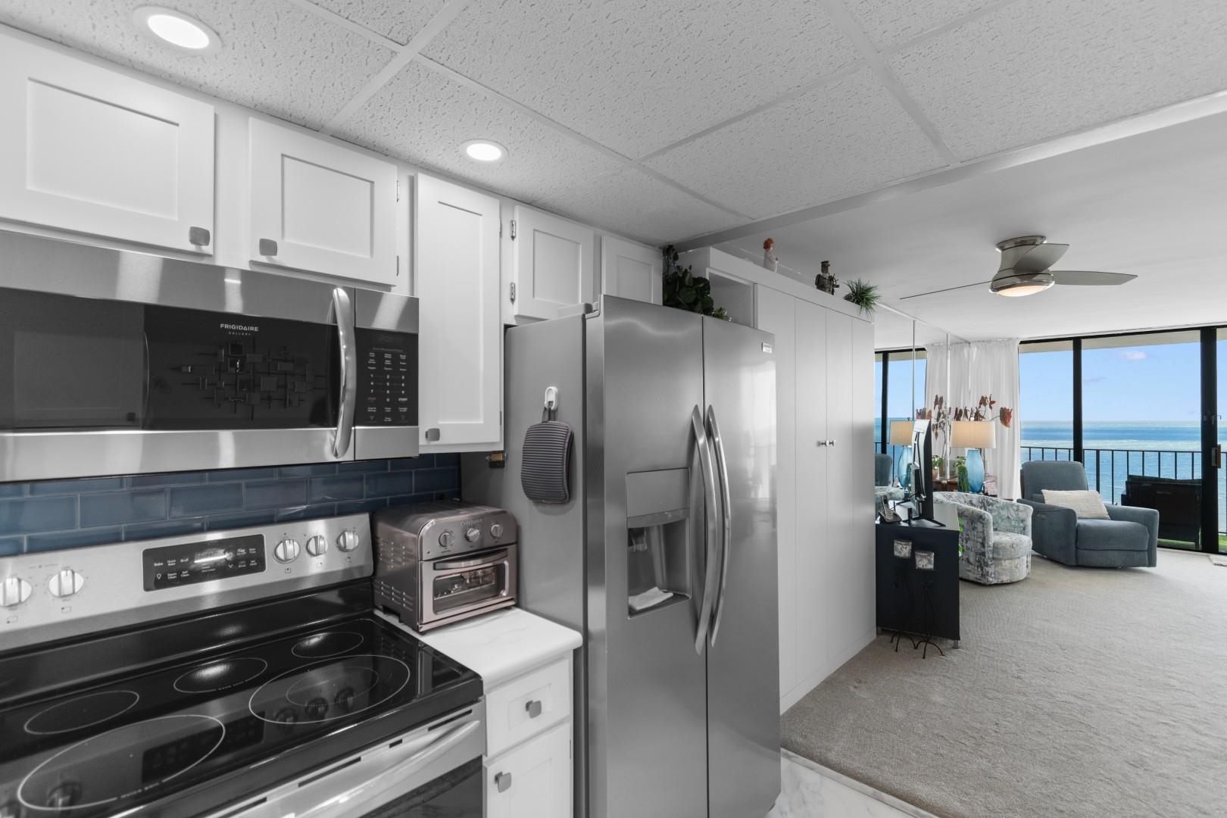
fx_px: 511
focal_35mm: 15
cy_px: 409
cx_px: 614
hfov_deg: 100.4
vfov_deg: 77.3
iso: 100
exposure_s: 1/15
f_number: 4.5
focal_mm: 10
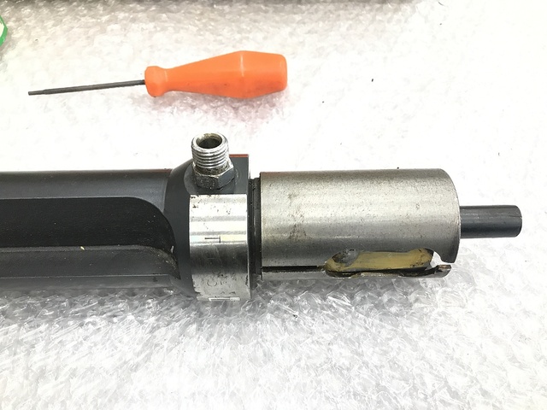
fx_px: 442
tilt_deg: -56.4
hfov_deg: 63.4
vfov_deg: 49.7
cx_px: 274
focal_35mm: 28
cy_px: 205
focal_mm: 3.99
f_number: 1.8
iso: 40
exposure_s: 1/25
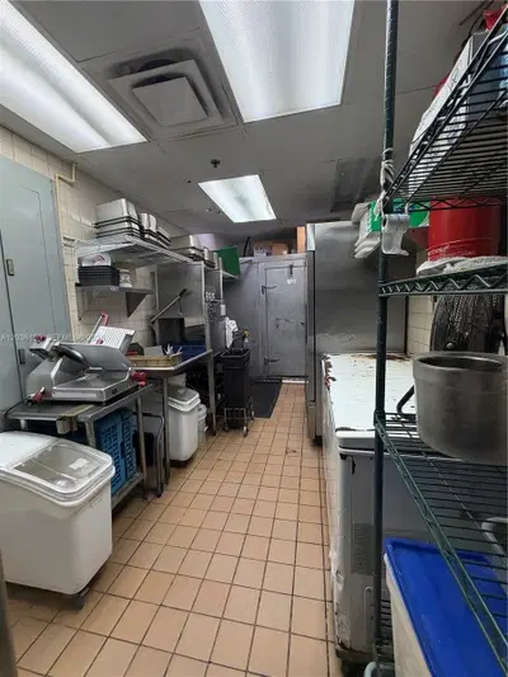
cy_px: 338
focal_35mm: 14
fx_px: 274
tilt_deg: -6.7
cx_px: 254
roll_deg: +2.6
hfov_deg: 85.7
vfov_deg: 102.1
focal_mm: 2.22
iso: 200
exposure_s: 1/60
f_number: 2.2
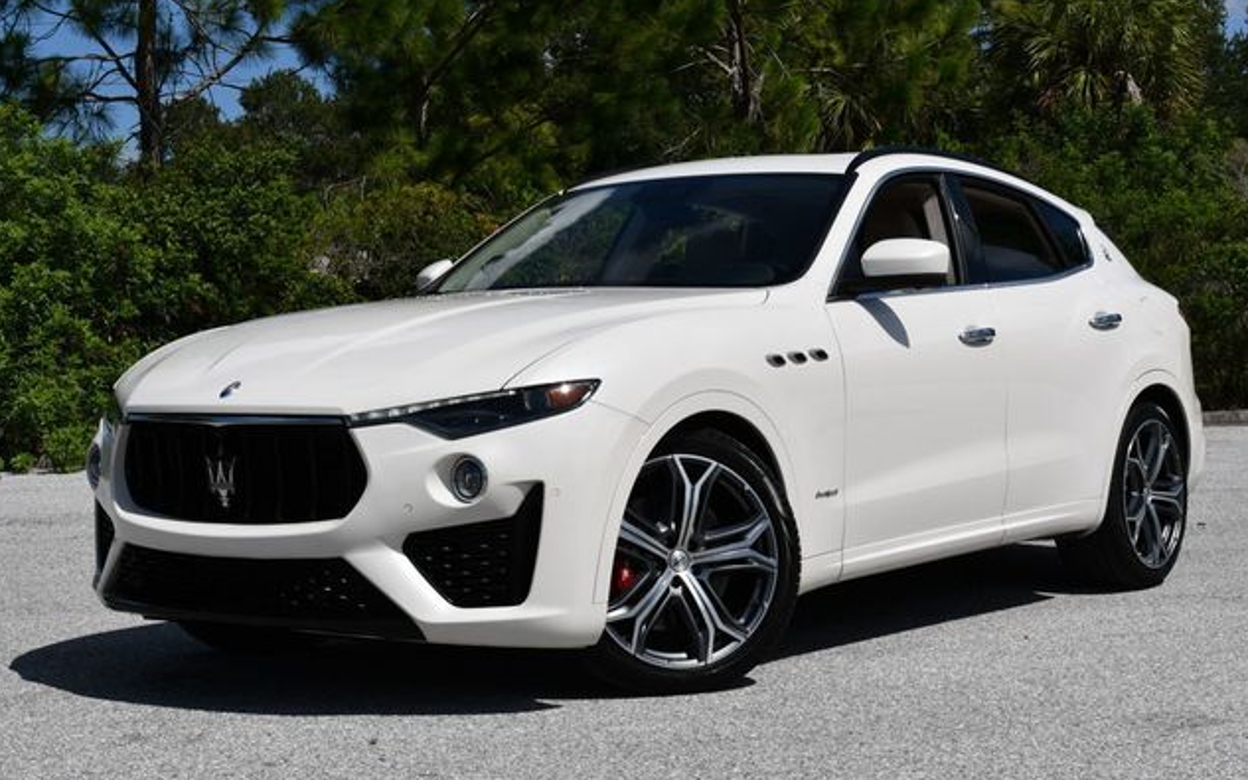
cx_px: 622
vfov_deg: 21.0
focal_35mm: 62
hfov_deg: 33.0
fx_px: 2109
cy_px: 371
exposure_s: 1/400
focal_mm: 30
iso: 100
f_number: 10
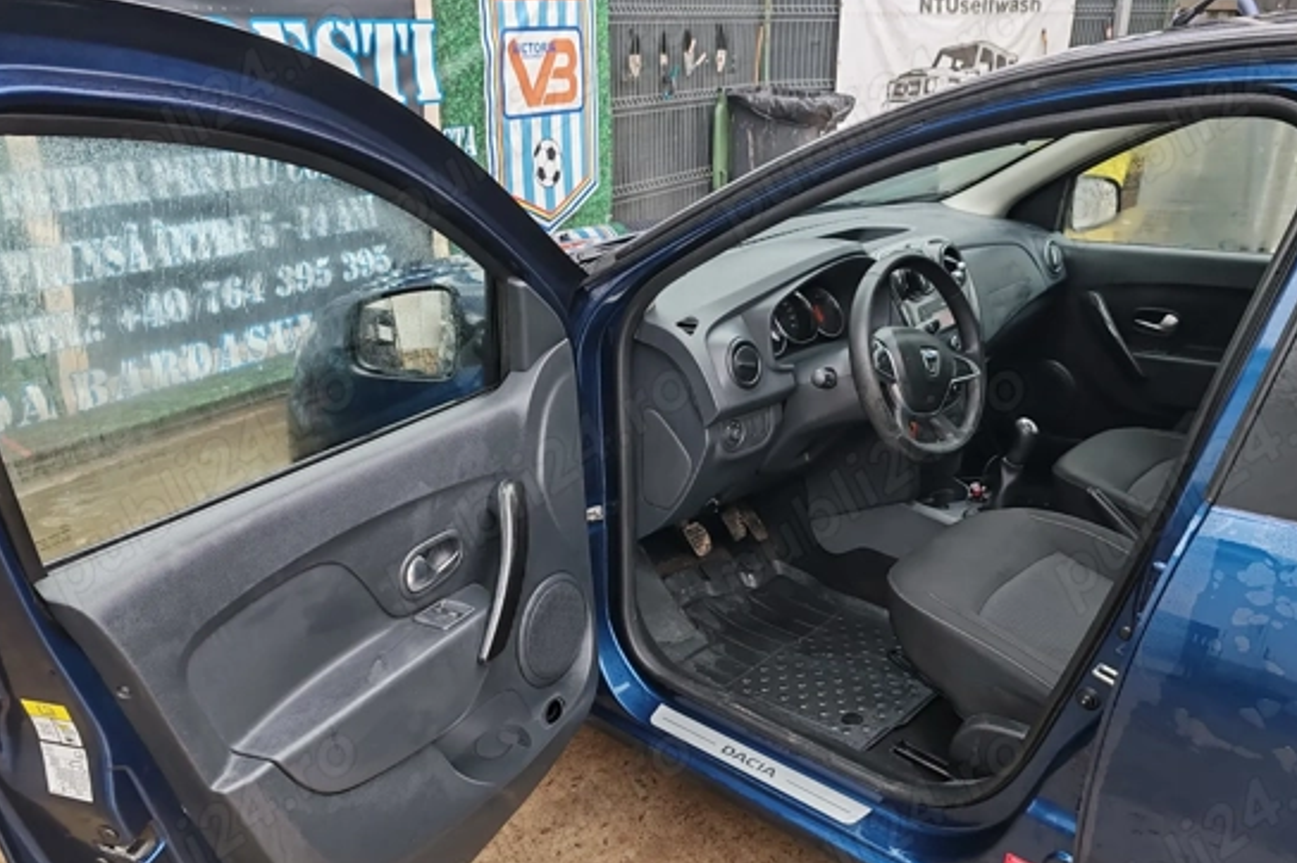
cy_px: 508
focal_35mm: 31
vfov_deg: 42.1
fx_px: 1116
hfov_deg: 60.2
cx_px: 703
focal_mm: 6.12
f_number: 1.9
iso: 100
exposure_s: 1/100
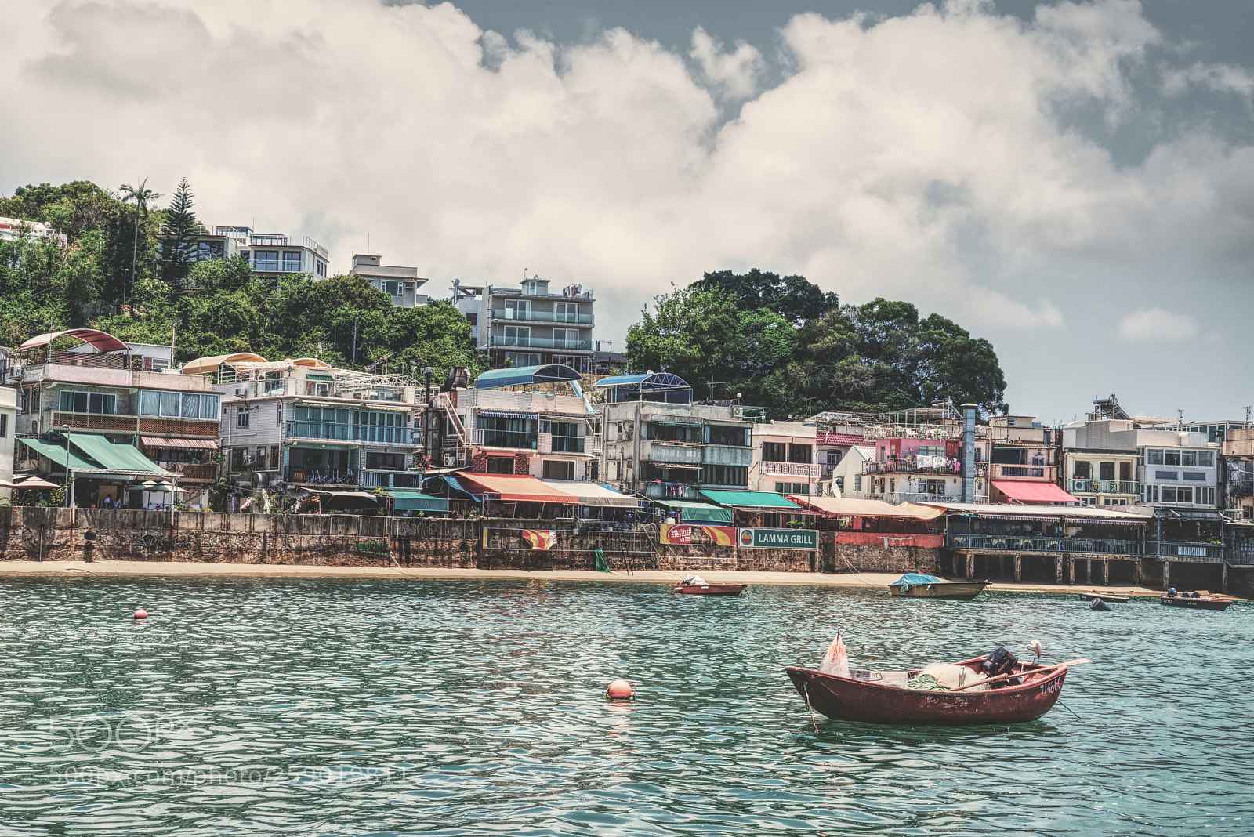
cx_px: 627
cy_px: 418
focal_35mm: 60
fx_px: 2091
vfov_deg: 22.6
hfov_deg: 33.4
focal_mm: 60
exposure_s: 1/60
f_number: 22
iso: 250
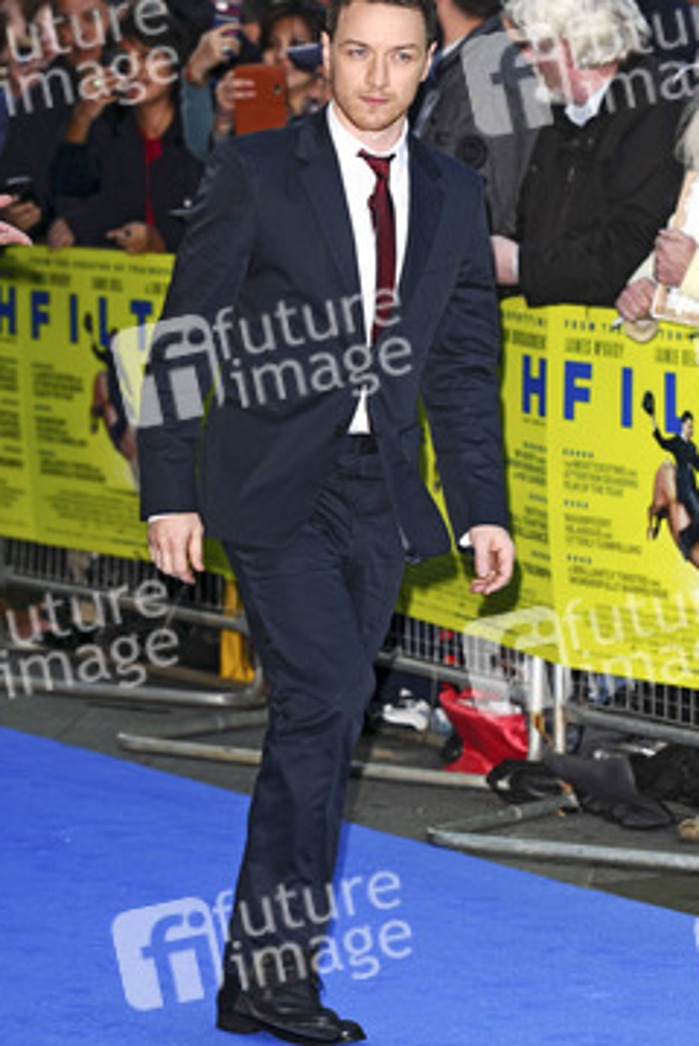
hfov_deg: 7.8
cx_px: 348
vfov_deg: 11.7
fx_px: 5103
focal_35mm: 176
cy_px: 504
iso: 200
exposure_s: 1/200
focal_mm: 105
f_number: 4
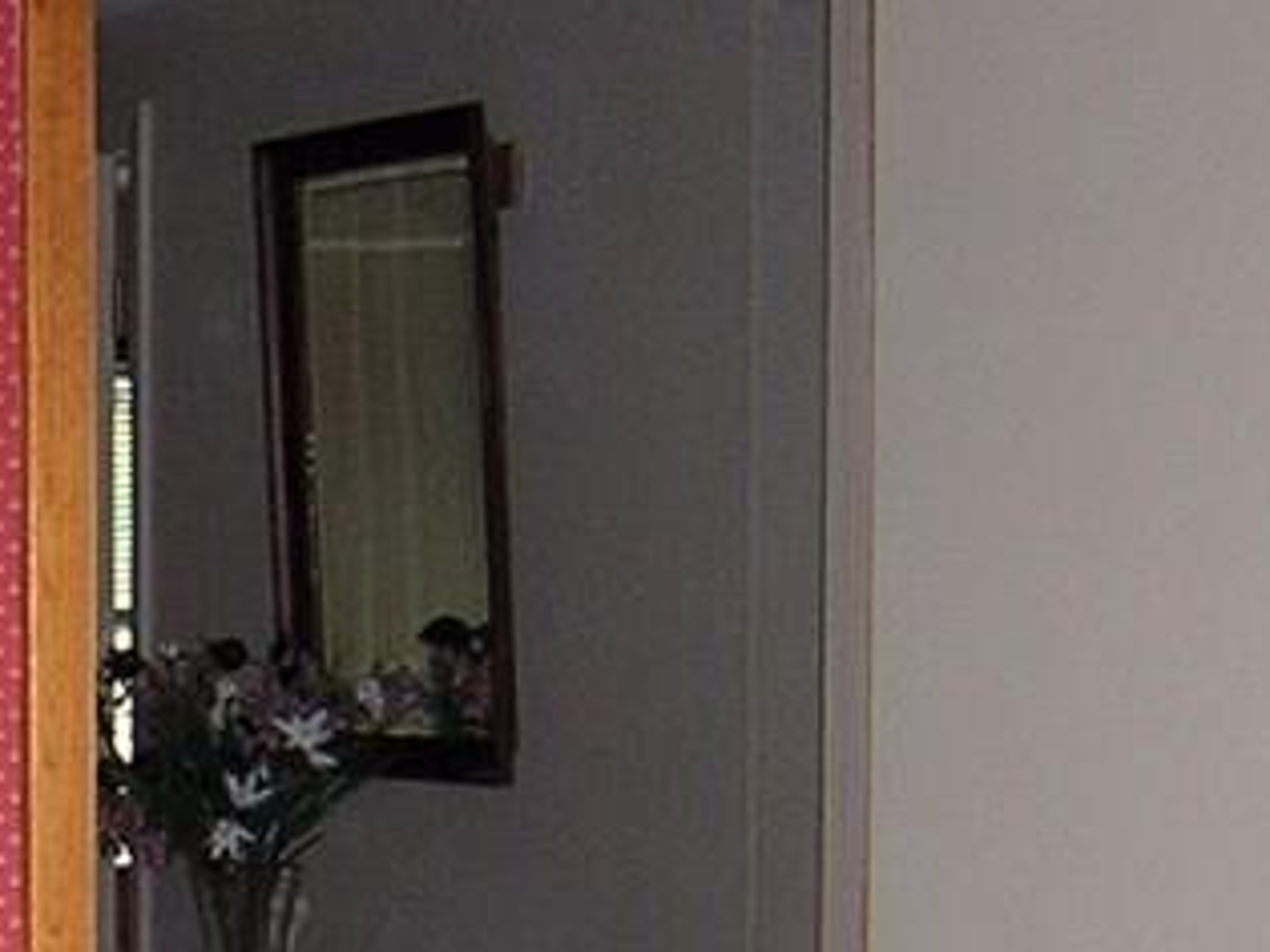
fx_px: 4291
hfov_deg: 16.5
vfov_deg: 12.5
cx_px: 36
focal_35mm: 117
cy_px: 1021
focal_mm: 4.7
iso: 220
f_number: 2.6
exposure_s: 1/60.1
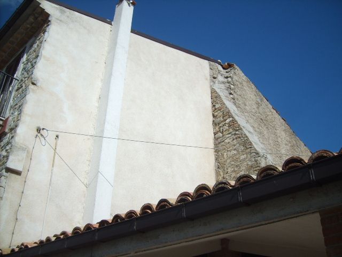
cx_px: 171
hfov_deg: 52.6
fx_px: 346
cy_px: 128
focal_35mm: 35
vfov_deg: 40.7
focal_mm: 5.8
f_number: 7.1
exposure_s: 1/350
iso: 50
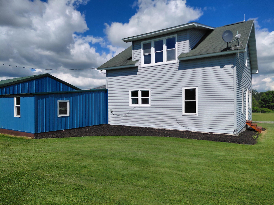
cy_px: 102
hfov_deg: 69.4
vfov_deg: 54.9
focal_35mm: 25
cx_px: 137
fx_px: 198
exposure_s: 1/6460
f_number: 1.8
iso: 64
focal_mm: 4.69
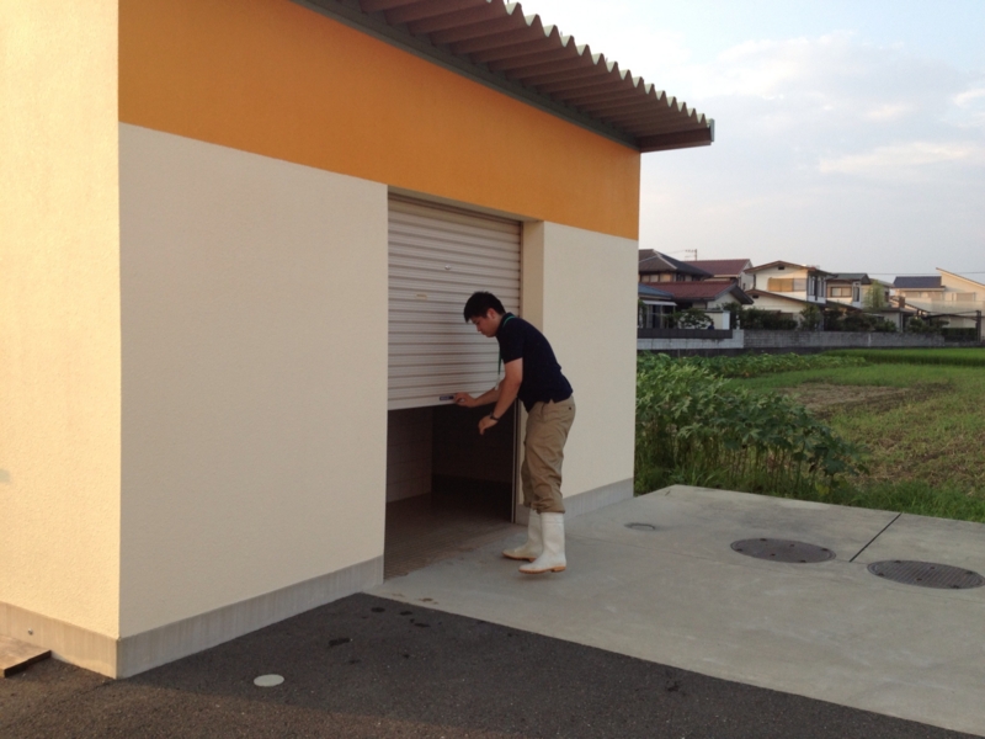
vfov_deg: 40.7
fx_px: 996
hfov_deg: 52.6
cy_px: 370
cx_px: 492
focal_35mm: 35
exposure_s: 1/270
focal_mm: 4.28
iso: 50
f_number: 2.4
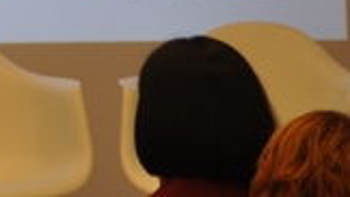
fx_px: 3229
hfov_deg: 6.1
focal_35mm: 348
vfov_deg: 3.5
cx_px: -298
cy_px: -157
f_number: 4.8
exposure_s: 1/13
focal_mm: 56
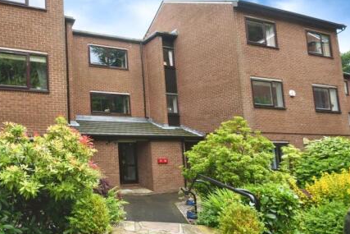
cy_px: 79
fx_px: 224
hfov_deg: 72.1
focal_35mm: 23
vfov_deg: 54.1
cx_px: 99
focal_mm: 10
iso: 400
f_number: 8
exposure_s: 1/200
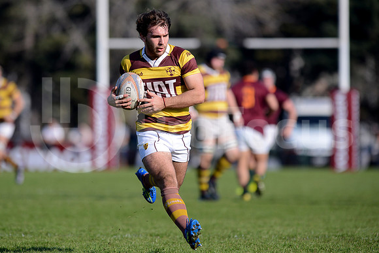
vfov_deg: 3.3
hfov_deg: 4.9
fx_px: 4422
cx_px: 190
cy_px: 126
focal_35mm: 420
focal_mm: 420
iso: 400
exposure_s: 1/2500
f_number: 4
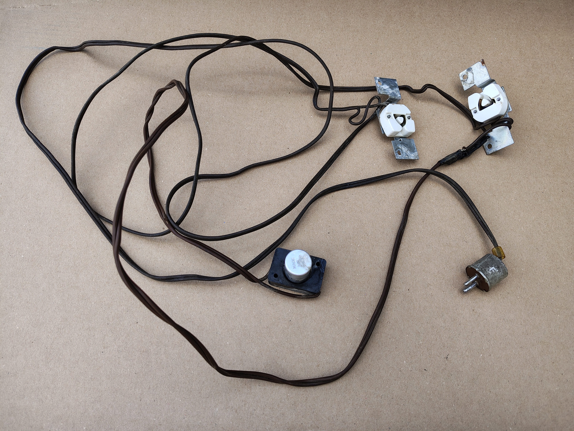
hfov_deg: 71.6
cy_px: 216
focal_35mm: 24
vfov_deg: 56.8
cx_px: 287
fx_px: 398
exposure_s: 1/547
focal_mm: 5.56
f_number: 1.8
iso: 100
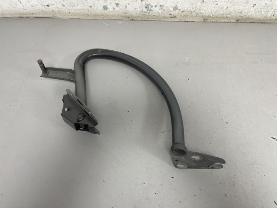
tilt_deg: -66.6
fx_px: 200
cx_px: 138
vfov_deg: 54.9
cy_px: 104
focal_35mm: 25
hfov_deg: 69.4
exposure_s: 1/100
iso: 100
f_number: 1.6
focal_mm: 5.1
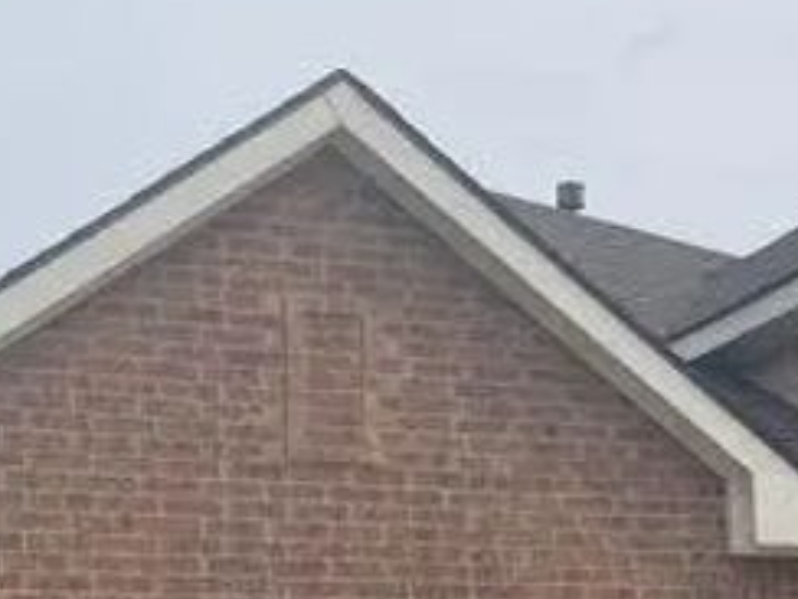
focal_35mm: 109
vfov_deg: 13.5
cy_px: 478
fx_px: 2513
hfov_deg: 17.5
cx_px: 847
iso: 32
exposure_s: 1/5051
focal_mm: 4.2
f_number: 1.6
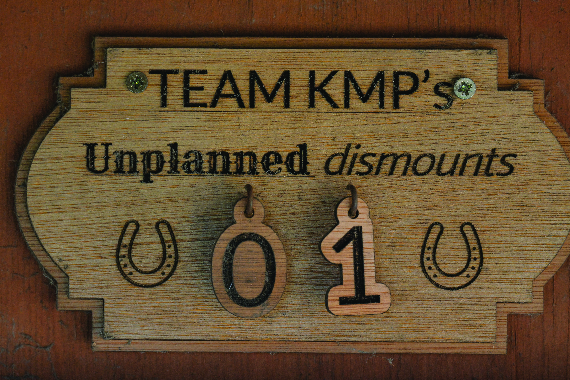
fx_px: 2058
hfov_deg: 15.8
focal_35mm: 130
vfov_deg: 10.5
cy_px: 190
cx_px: 285
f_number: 6.3
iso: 3200
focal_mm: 130
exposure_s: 1/1000
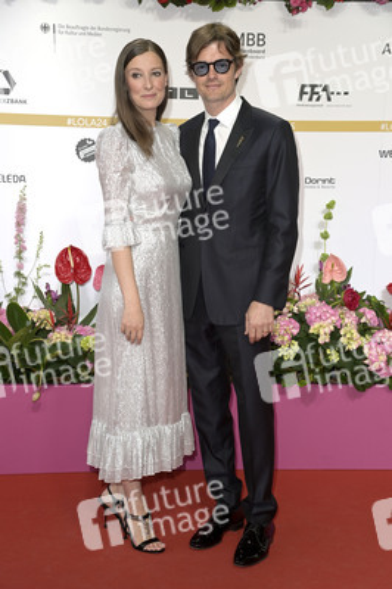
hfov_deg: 21.9
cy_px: 294
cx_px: 196
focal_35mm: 62
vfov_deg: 32.4
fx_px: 1014
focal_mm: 62
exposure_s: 1/250
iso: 640
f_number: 5.6
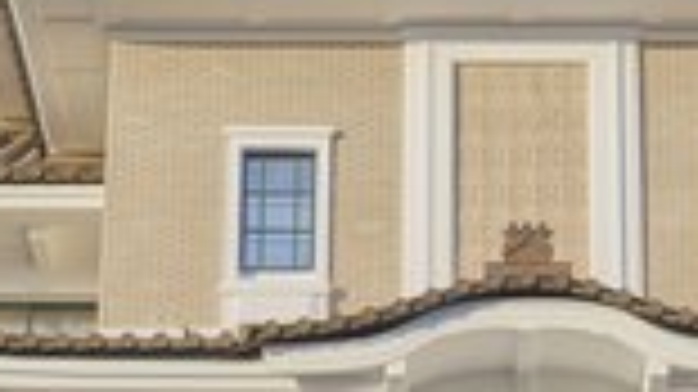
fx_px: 3533
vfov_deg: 6.3
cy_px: -212
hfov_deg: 11.3
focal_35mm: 191
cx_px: 518
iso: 250
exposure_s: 1/800
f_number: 4.5
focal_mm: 59
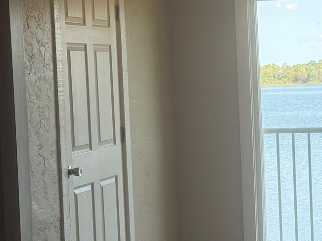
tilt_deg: -3.5
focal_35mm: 118
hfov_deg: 16.6
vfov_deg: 12.5
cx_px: 264
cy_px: 136
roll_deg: +1.8
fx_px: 1097
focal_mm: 6.76
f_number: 1.78
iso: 64
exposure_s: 1/432
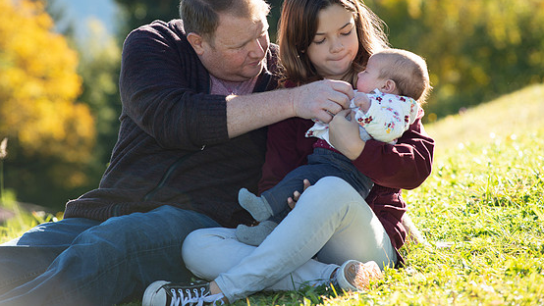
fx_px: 2453
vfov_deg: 7.1
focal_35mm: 170
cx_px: 266
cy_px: 117
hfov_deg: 12.7
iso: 200
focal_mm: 155
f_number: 5.6
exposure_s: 1/250
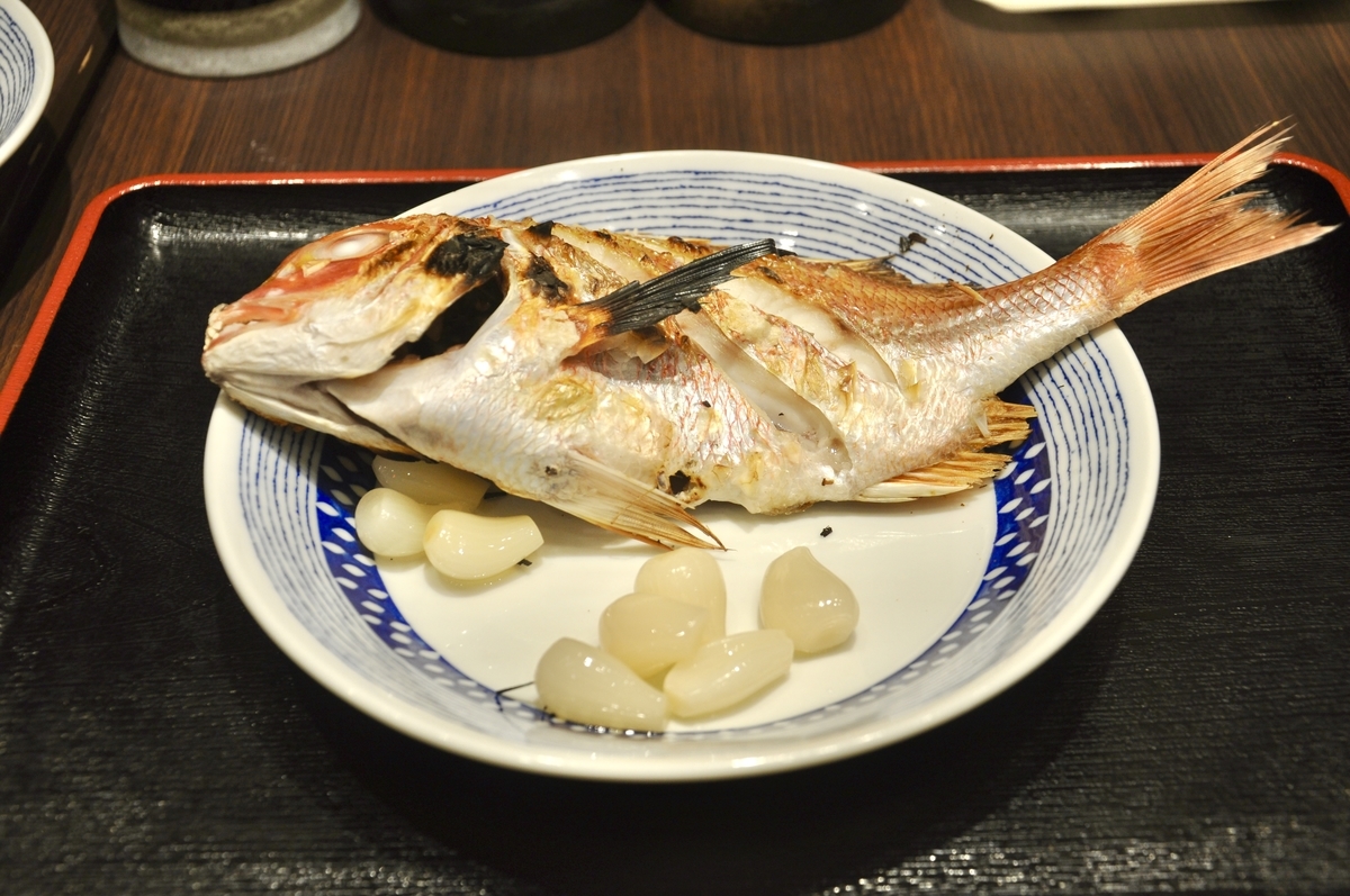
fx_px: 1798
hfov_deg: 41.2
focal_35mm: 48
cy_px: 448
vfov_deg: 28.0
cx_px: 675
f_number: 4.5
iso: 400
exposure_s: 1/80
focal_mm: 32
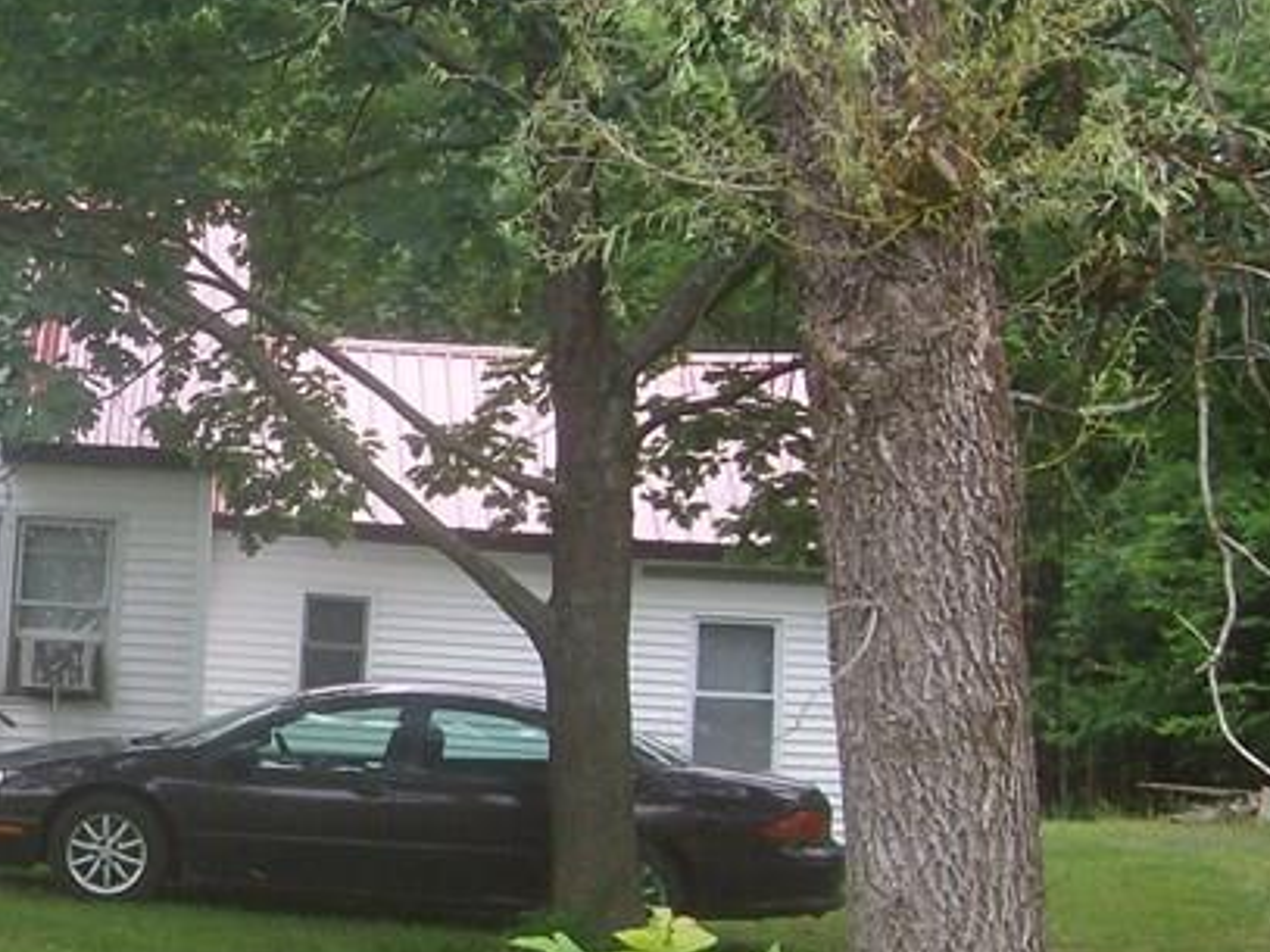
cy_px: 412
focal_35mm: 88
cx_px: -103
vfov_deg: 16.8
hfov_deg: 21.2
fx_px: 3228
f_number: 2.8
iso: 80
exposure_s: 1/106
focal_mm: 5.8
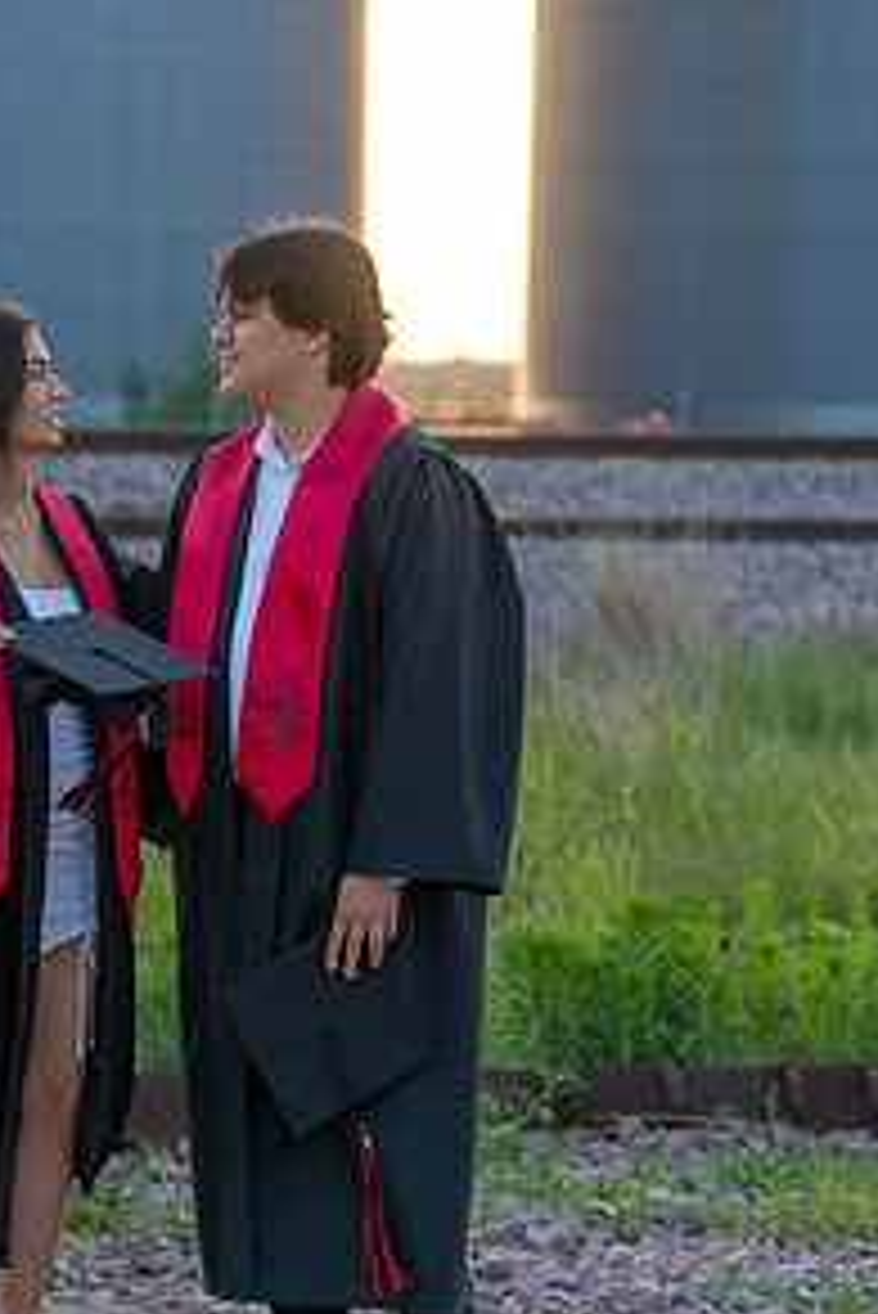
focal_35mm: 139
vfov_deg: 14.7
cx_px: 176
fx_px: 5079
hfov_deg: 9.9
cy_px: 758
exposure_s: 1/250
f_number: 2.8
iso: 125
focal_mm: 70
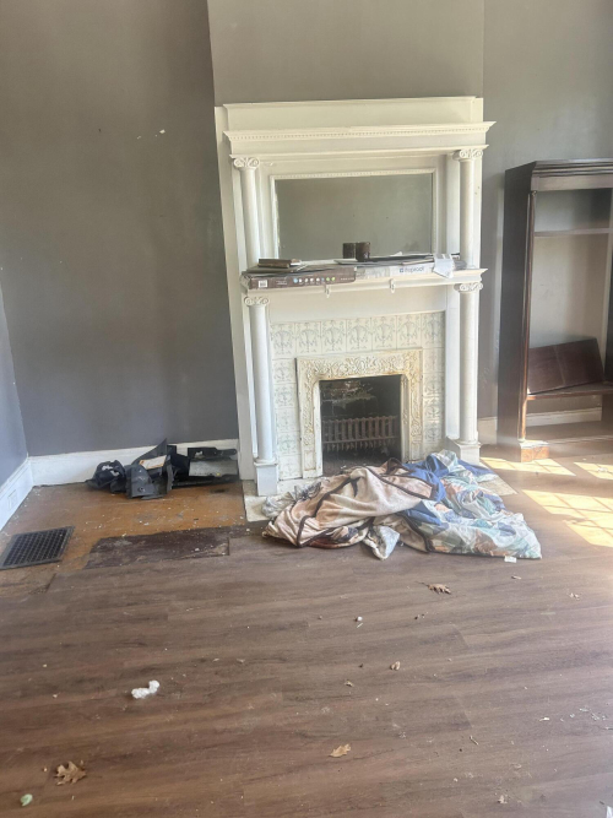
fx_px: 614
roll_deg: +3.3
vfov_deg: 67.3
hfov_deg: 53.0
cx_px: 306
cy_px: 409
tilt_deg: -12.9
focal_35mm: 26
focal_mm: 5.7
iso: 125
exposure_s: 1/121
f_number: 1.5
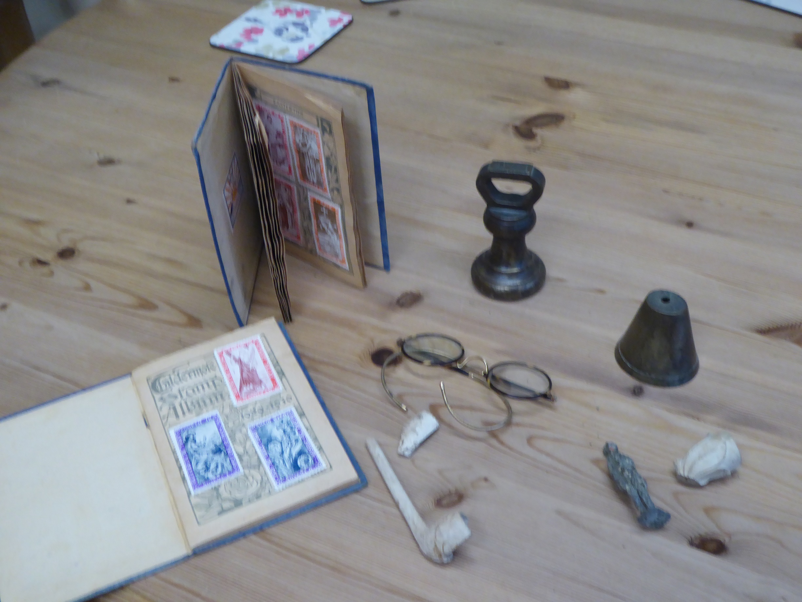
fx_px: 973
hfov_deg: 44.8
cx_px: 401
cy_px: 301
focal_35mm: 42
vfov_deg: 34.3
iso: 400
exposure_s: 1/25
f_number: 3.8
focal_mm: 7.2
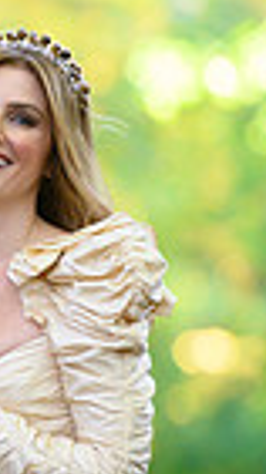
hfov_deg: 1.4
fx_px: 10829
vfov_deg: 2.5
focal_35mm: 861
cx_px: -323
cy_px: 208
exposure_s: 1/200
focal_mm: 200
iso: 1600
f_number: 3.2
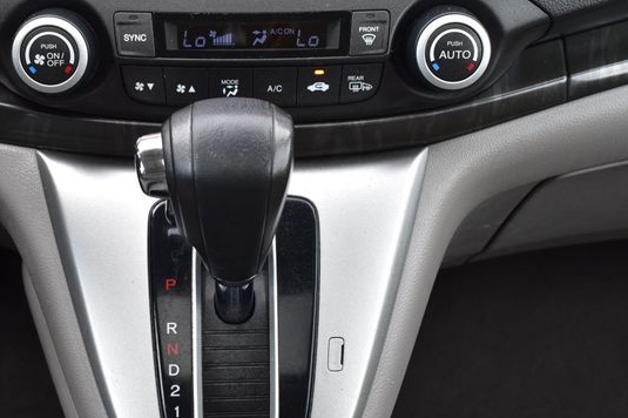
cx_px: 264
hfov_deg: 32.8
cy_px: 234
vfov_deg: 22.2
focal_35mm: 61
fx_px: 1063
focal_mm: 34
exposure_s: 1/60
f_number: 8
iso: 400
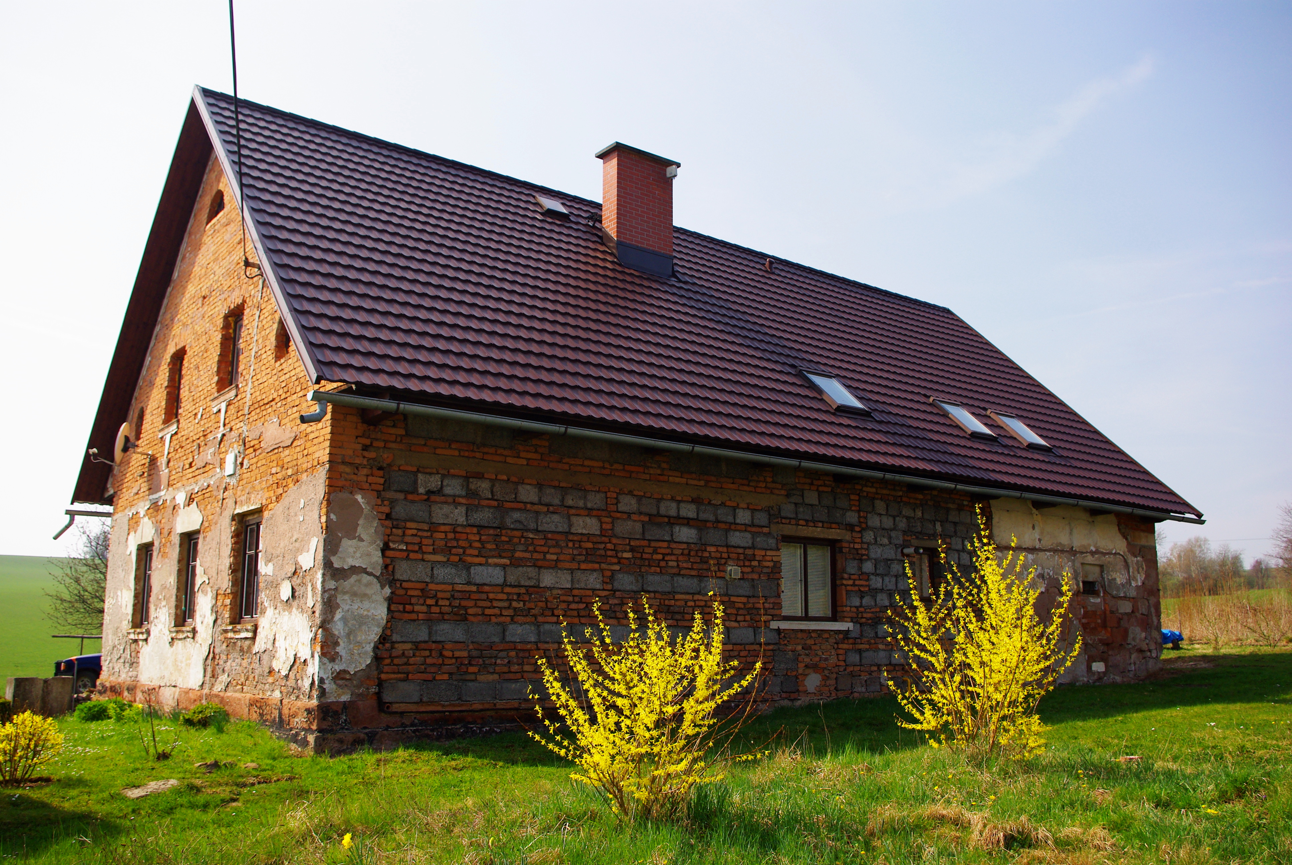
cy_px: 432
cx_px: 646
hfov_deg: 60.2
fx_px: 1114
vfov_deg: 42.4
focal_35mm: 31
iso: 200
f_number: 6.3
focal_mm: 21.25
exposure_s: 1/125
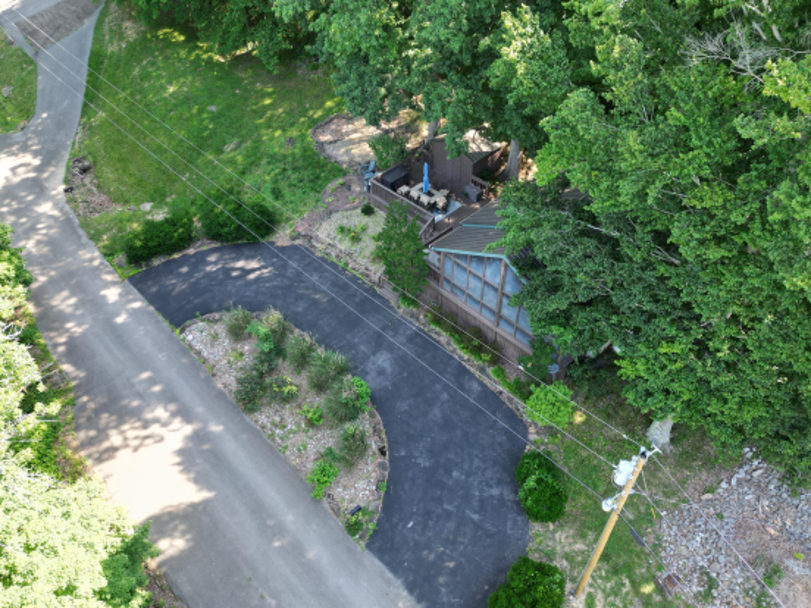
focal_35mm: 29
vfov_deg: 48.2
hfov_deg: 61.7
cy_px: 329
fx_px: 679
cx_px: 417
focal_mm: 6.72
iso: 120
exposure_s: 1/250
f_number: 1.7
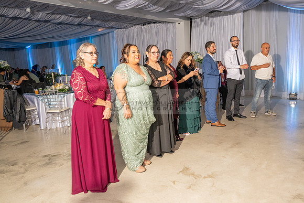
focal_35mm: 28
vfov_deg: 46.6
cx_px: 176
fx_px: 235
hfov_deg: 65.3
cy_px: 97
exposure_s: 1/160
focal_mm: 24
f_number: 4
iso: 1000
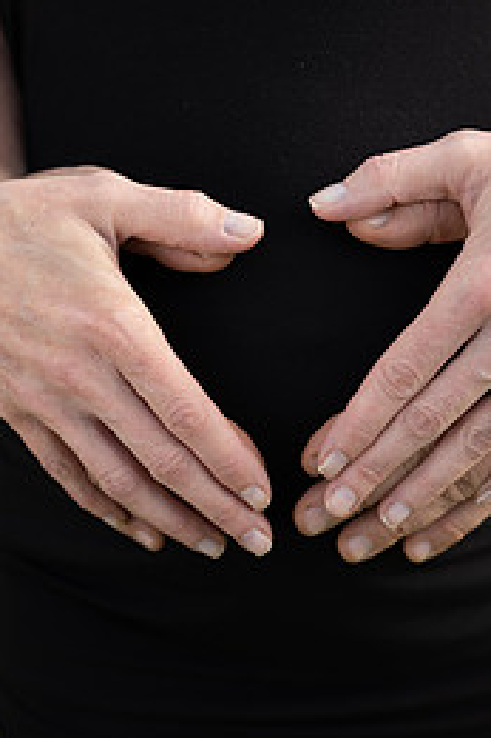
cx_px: 264
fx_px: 1311
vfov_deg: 31.3
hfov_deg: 21.2
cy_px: 443
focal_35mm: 64
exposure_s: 1/125
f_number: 3.2
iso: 100
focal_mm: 37
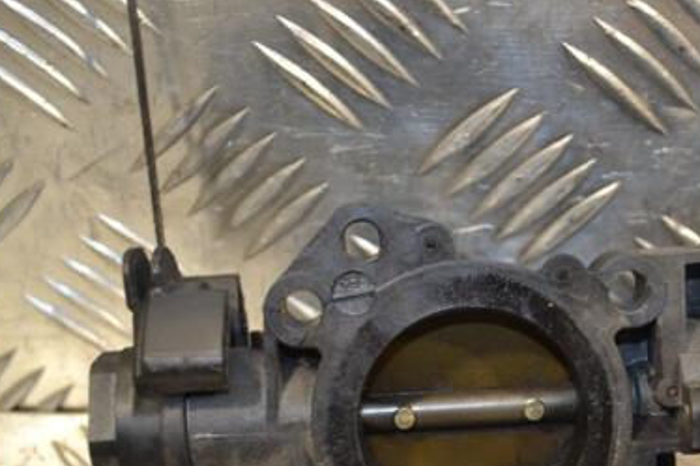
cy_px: 372
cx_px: 505
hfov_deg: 26.1
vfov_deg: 17.6
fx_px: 1496
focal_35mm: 77
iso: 320
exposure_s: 1/60
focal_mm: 32
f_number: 4.8
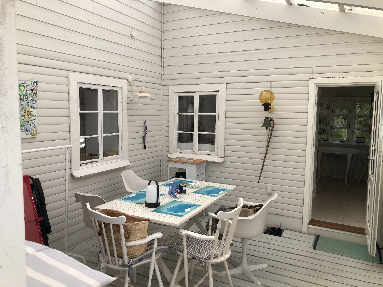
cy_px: 144
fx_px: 310
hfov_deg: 63.4
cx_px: 192
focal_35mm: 28
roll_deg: -0.4
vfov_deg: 49.7
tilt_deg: -7.1
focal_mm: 3.99
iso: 20
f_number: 1.8
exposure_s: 1/442
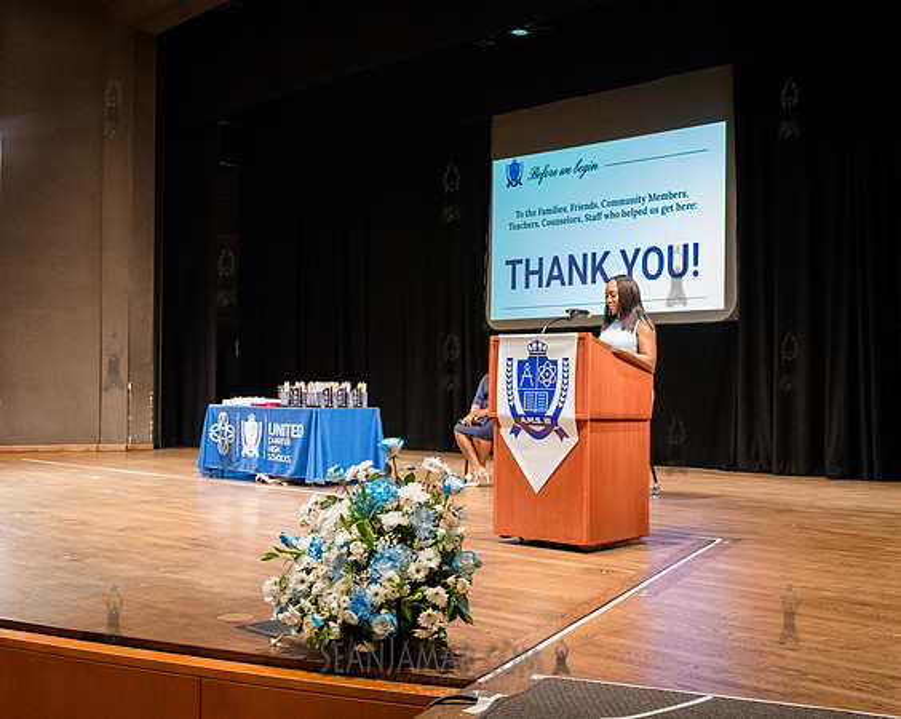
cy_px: 384
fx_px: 1115
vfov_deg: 35.7
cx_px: 569
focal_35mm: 42
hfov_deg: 43.6
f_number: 3.5
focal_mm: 34
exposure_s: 1/160
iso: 8000
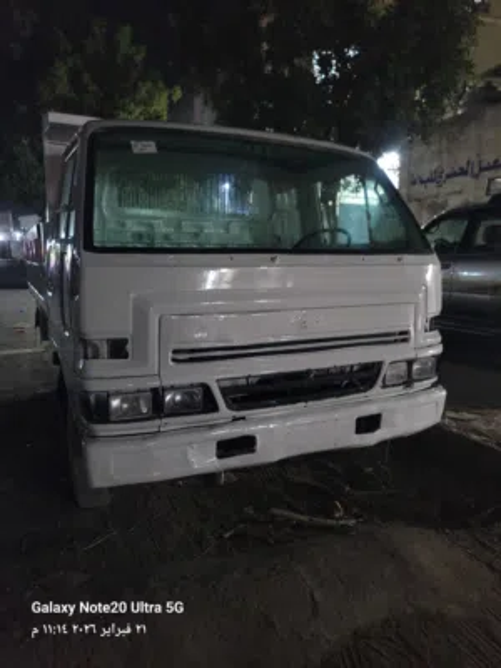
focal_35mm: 25
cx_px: 250
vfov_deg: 69.4
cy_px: 334
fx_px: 482
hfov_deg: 54.9
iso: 1250
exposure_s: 1/20
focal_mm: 7
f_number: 1.8
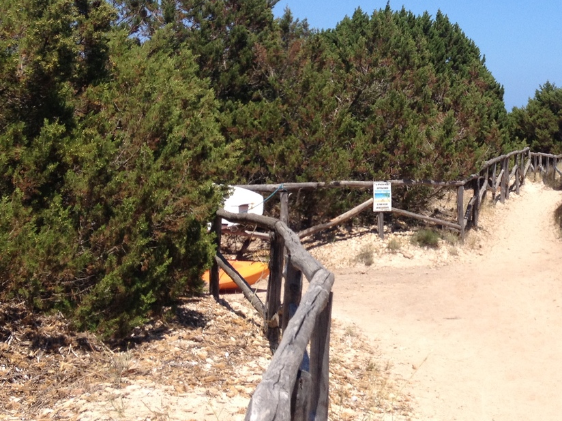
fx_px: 1104
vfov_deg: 21.4
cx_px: 469
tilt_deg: -0.5
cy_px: 106
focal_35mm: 68
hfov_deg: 27.8
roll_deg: -0.2
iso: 50
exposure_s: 1/1534
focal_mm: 4.28
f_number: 2.4
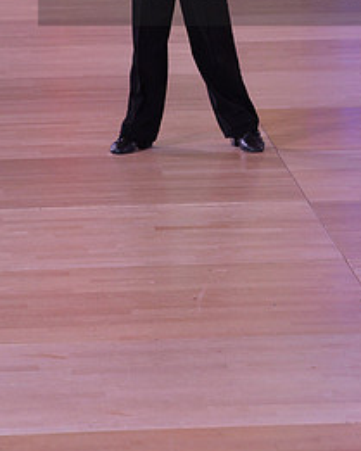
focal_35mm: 281
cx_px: 277
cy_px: -31
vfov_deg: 6.8
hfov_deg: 5.5
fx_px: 3751
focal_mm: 135
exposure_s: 1/250
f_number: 8
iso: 2000
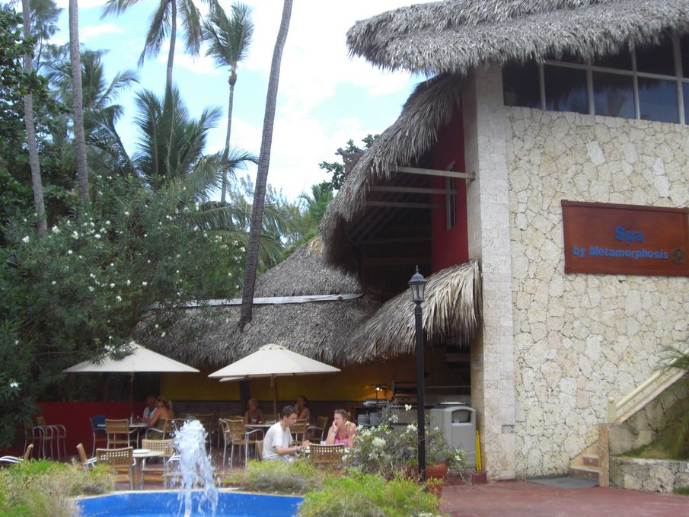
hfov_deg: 43.8
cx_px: 372
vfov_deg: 33.6
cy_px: 282
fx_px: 856
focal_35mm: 43
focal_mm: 6.2
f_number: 2.7
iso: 64
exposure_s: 1/160
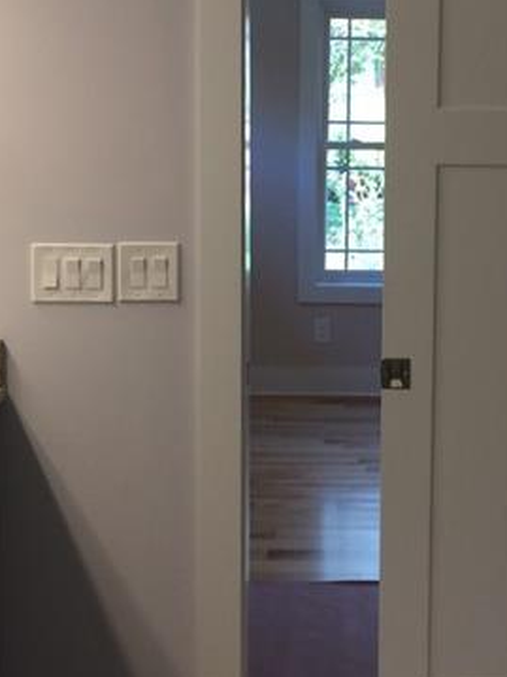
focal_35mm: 62
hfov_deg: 23.5
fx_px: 1211
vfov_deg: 31.0
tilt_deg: -11.3
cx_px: 354
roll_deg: -1.8
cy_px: 234
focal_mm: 4.15
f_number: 2.2
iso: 40
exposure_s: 1/40
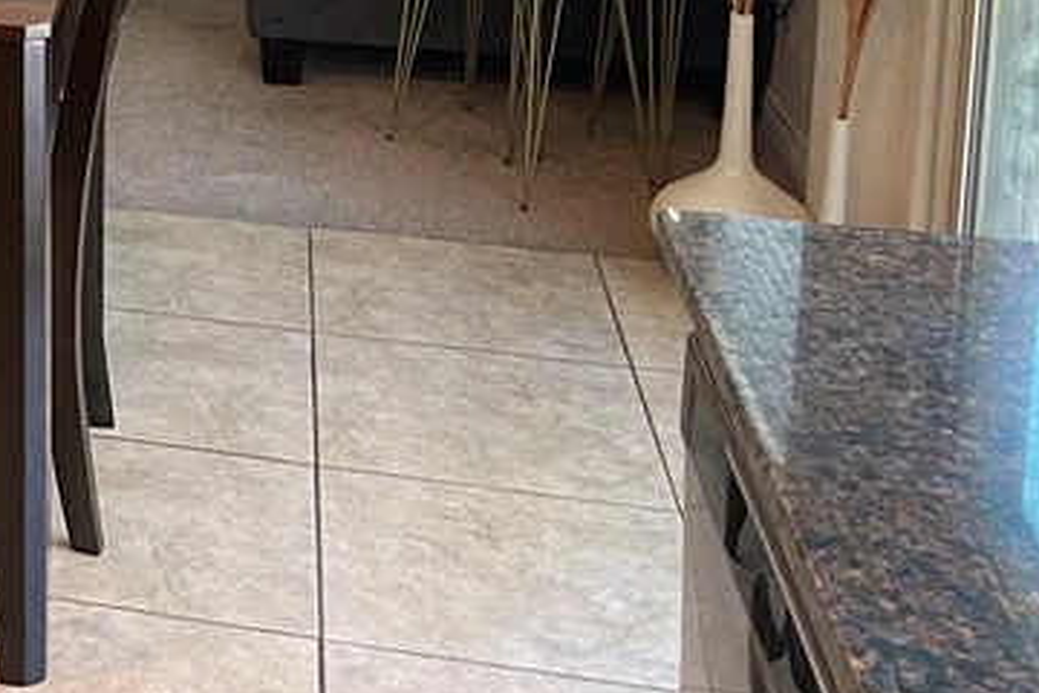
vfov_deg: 16.3
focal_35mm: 77
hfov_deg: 22.7
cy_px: -309
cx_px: -410
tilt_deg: -8.9
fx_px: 2222
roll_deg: +1.5
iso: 160
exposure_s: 1/60
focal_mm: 4.2
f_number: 1.6
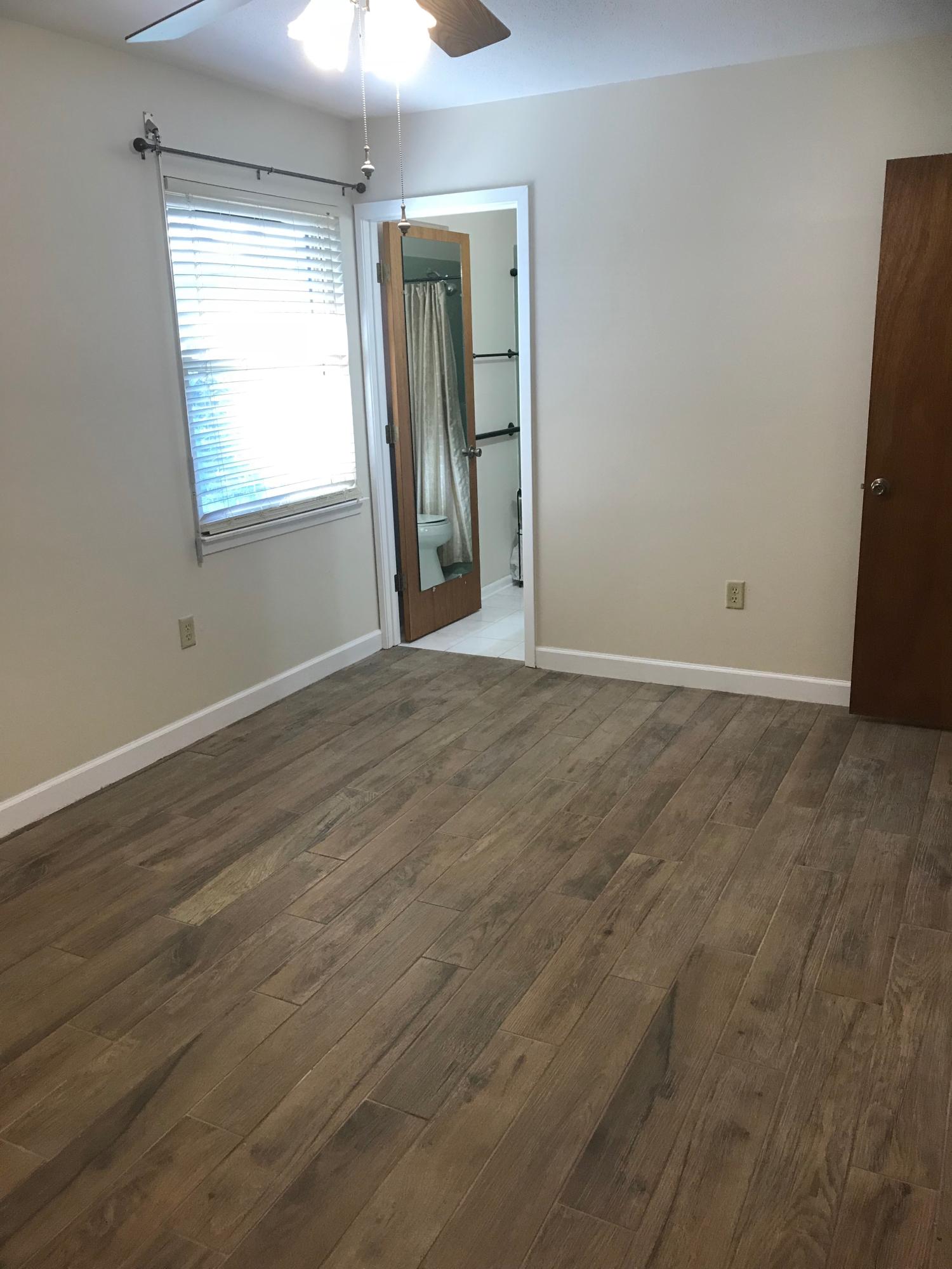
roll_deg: +1.2
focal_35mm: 28
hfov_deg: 49.7
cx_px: 476
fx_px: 1027
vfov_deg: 63.4
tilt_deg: -15.2
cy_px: 634
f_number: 1.8
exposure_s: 1/30
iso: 40
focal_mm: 3.99
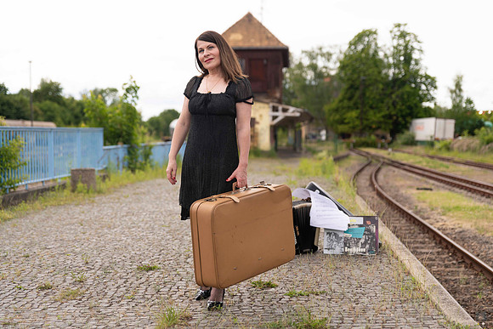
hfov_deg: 32.4
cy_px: 164
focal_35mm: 62
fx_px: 849
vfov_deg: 21.9
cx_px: 246
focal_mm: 62
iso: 64
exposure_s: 1/640
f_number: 2.8
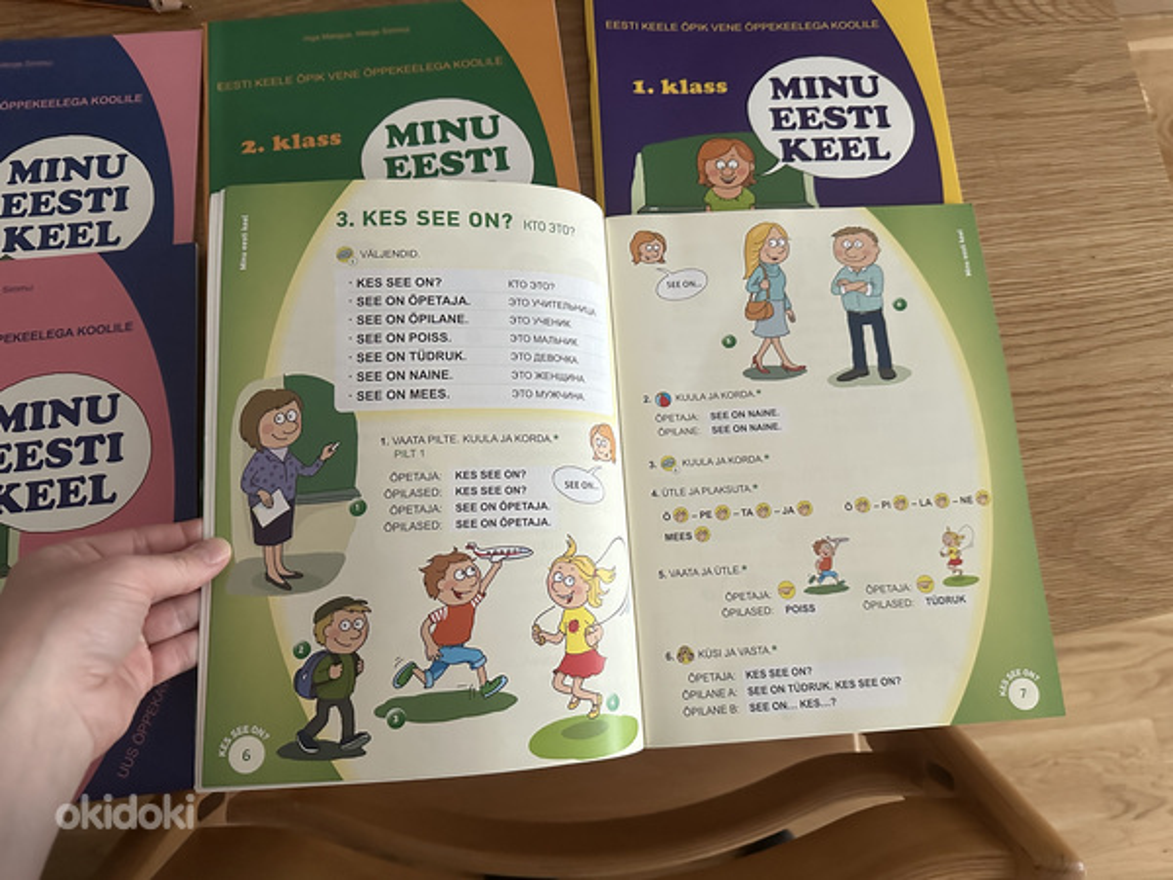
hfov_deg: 71.6
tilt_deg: -75.7
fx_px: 813
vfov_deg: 56.8
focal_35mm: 24
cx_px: 586
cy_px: 440
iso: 1000
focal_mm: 6.86
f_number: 1.78
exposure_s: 1/57
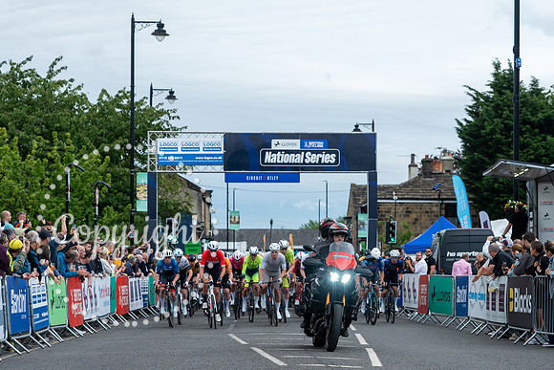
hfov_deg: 19.3
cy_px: 279
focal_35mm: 106
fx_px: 1631
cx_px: 310
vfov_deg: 12.9
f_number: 3.5
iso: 1000
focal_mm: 68
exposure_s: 1/800
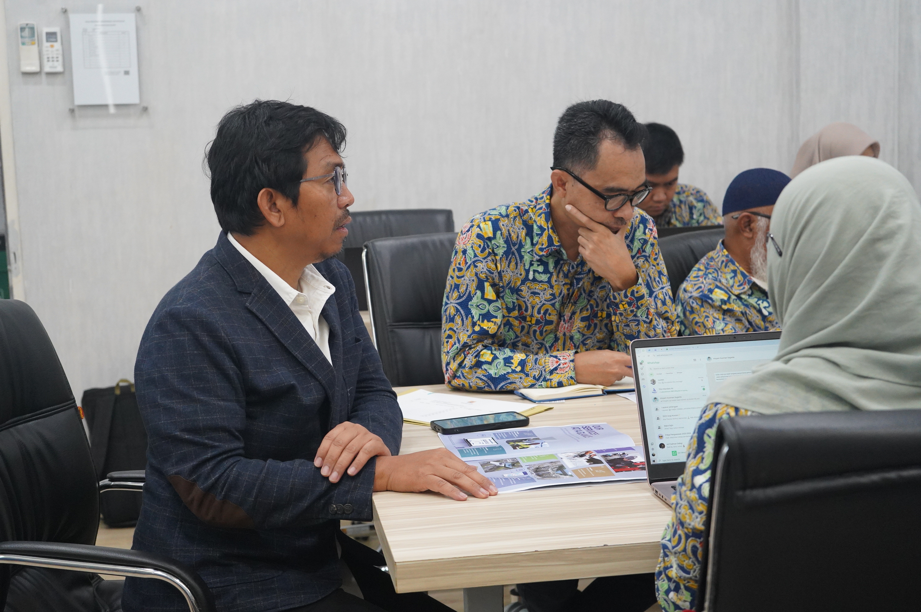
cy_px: 306
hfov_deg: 33.4
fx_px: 1534
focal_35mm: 60
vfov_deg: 22.6
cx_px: 460
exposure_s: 1/160
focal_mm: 60
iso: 5000
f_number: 5.6
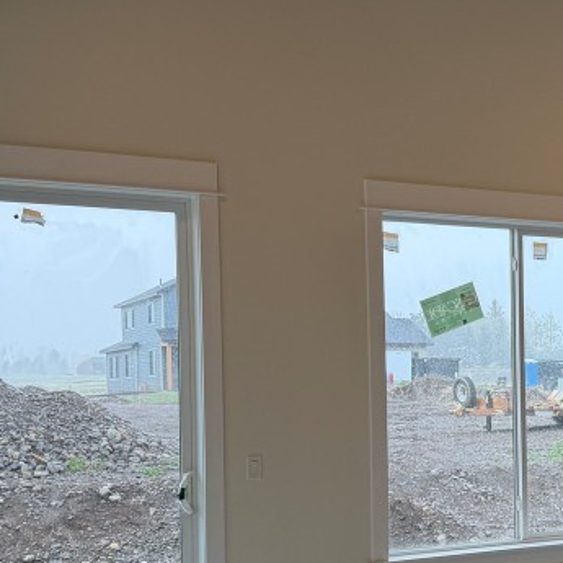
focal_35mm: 63
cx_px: 521
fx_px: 1159
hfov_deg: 26.3
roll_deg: +1.2
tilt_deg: +0.3
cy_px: 390
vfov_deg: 27.1
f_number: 1.78
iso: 80
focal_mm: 6.76
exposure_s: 1/120
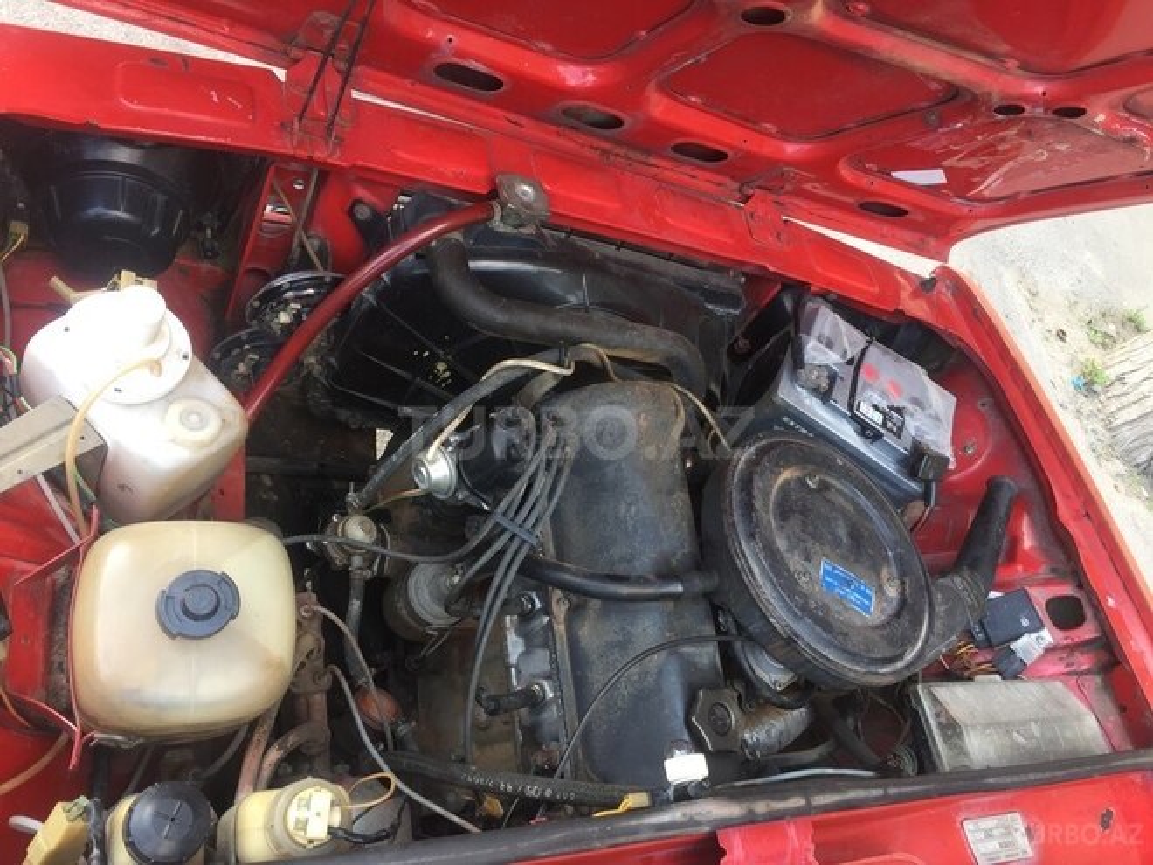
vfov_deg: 48.2
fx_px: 966
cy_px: 432
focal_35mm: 29
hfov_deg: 61.7
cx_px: 576
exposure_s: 1/100
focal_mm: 4.15
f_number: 2.2
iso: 40
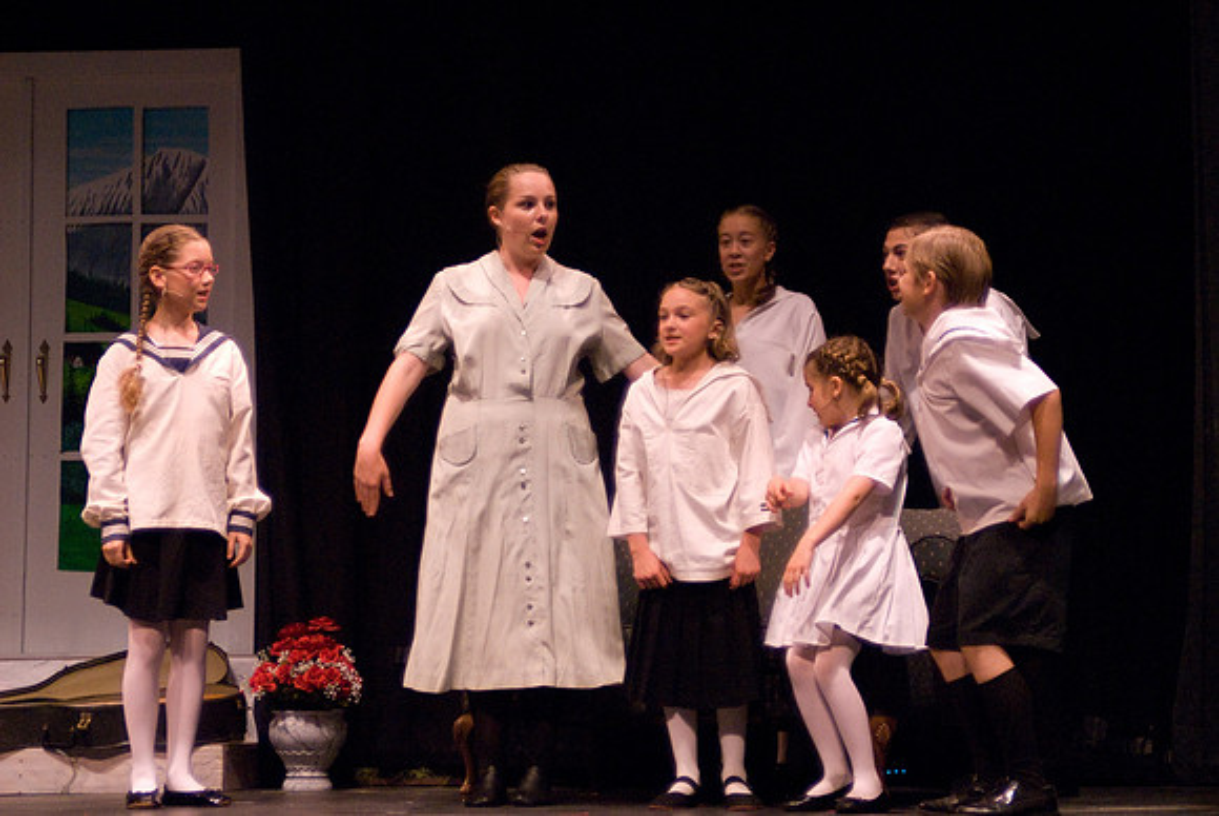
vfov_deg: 13.5
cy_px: 408
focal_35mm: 102
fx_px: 3457
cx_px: 610
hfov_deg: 20.0
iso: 1600
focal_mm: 68
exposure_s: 1/250
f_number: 2.8
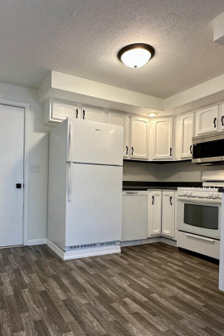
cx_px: 85
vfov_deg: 73.5
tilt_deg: -1.1
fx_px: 224
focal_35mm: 24
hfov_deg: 52.6
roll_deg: -0.4
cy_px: 187
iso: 125
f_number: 2.2
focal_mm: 2.22
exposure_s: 1/120
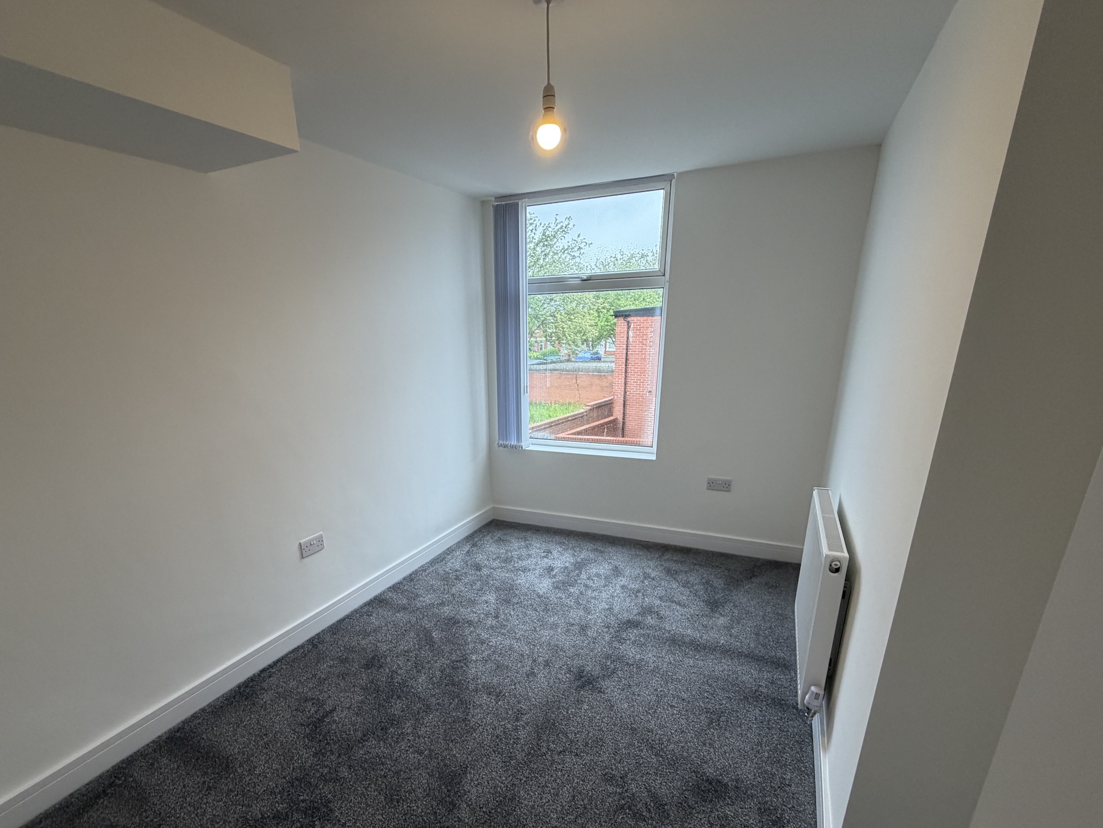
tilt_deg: -18.9
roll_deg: +1.8
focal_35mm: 17
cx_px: 497
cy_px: 502
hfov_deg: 90.7
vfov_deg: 73.8
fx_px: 542
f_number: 2.2
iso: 125
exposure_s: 1/100
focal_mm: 2.22
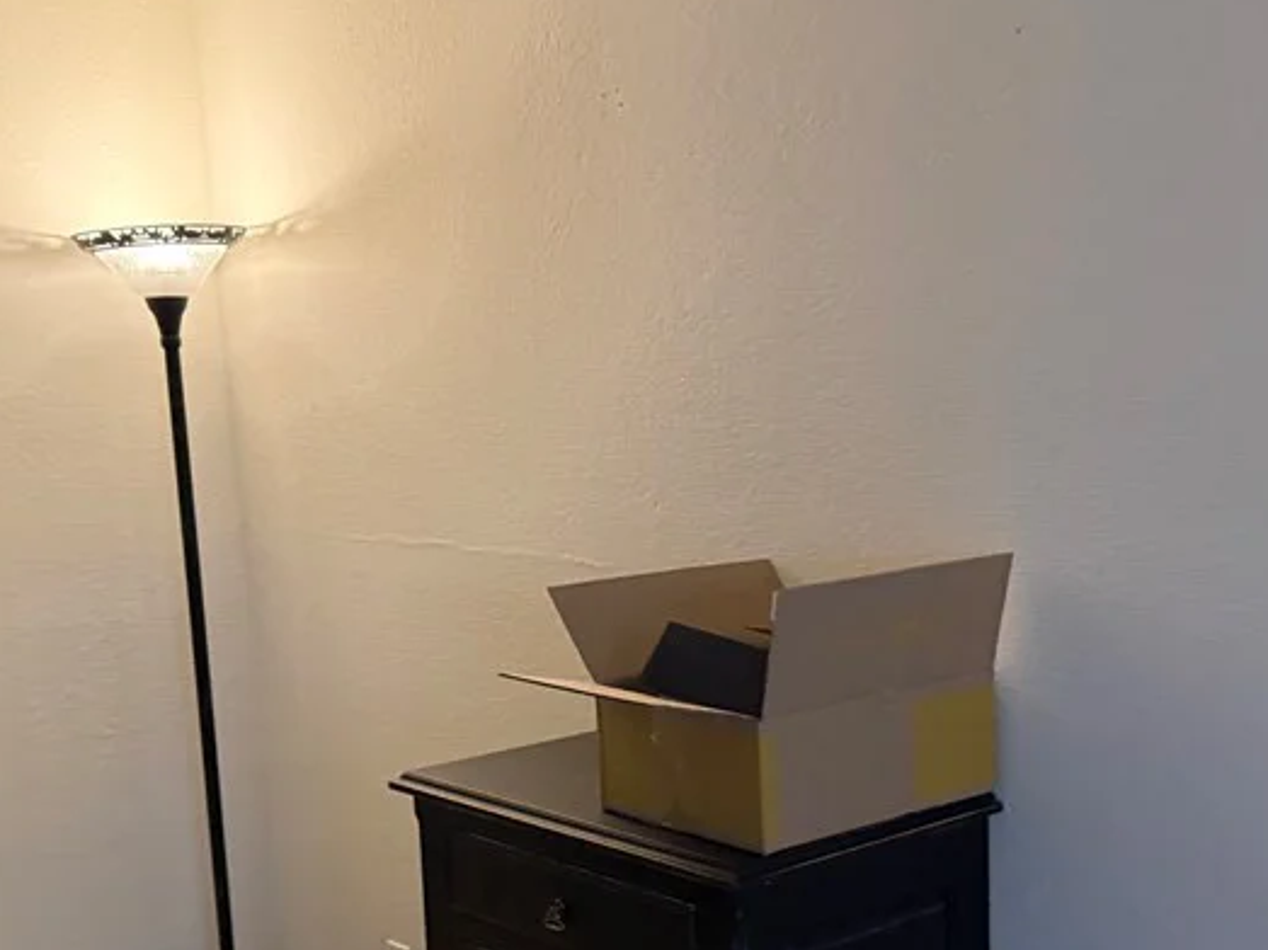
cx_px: 642
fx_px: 1721
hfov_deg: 40.4
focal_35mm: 47
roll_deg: -0.9
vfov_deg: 30.5
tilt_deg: -5.6
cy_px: 664
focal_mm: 6.76
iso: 500
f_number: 1.78
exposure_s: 1/60
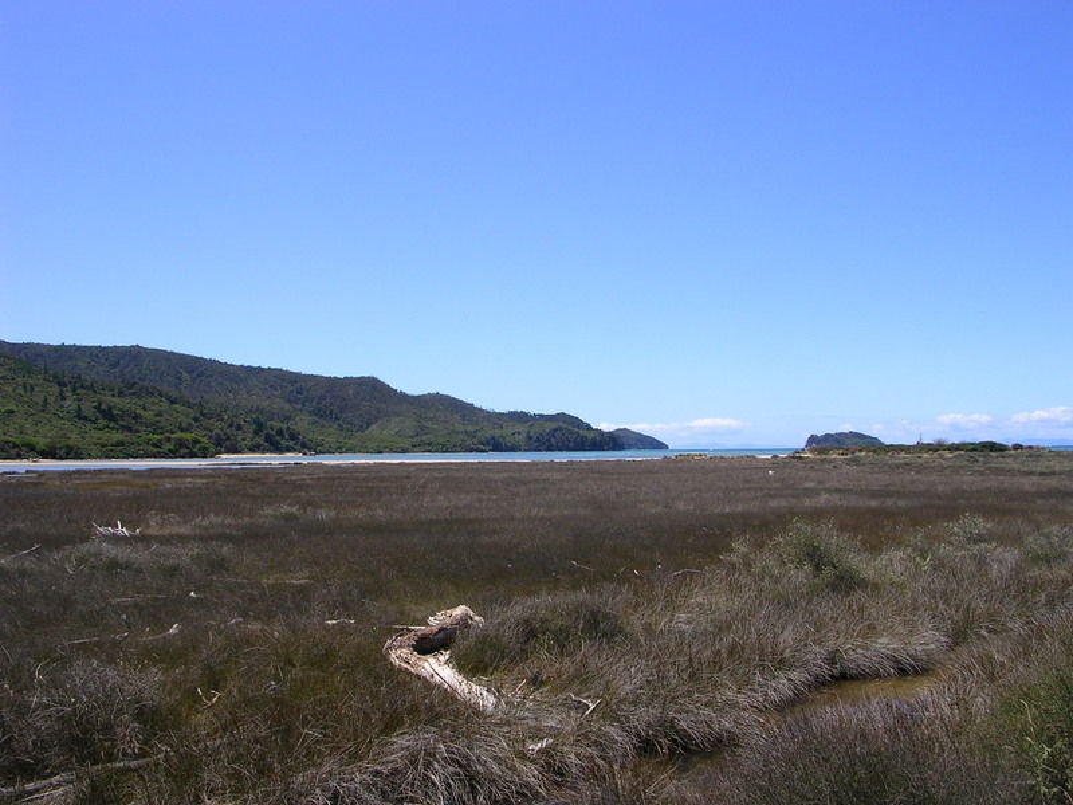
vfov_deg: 37.7
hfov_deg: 49.0
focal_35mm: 38
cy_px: 402
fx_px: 1178
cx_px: 536
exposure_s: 1/324
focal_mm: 5.8
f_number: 5.6
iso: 50
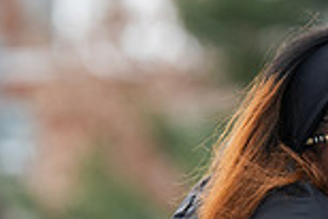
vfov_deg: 2.9
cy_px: 288
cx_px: 339
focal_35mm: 470
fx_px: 4286
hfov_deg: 4.4
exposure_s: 1/500
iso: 160
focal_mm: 125
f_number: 3.5
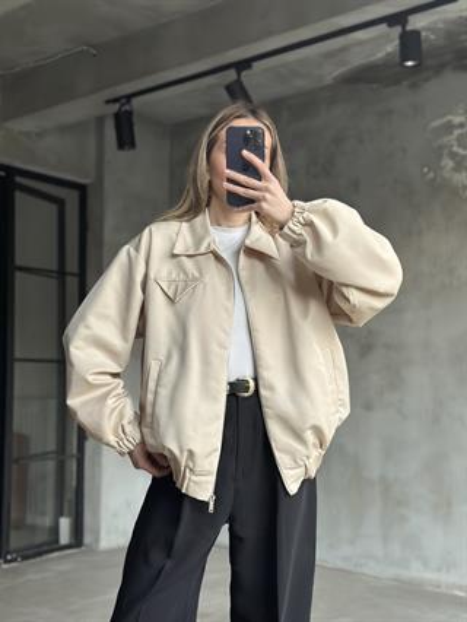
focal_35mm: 48
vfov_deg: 39.6
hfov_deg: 30.3
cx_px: 234
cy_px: 311
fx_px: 863
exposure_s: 1/60
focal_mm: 6.86
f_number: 1.78
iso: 320
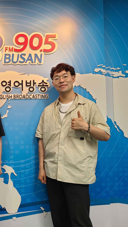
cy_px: 113
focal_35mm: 38
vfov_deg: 52.8
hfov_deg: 30.4
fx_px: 229
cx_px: 25
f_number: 1.8
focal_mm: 5.4
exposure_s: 1/60
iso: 80
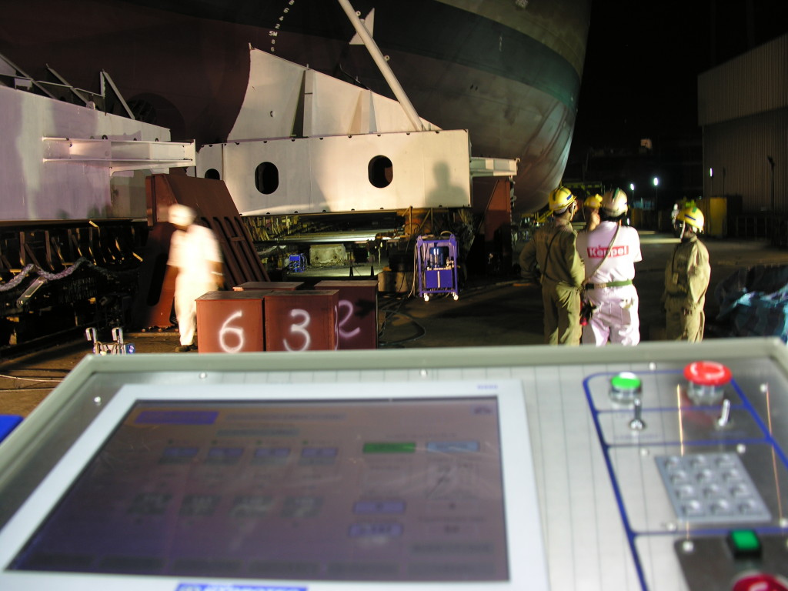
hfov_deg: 52.6
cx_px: 394
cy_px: 296
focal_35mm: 35
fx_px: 797
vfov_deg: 40.7
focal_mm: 8.9
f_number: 2.8
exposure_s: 1/4.9
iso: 50
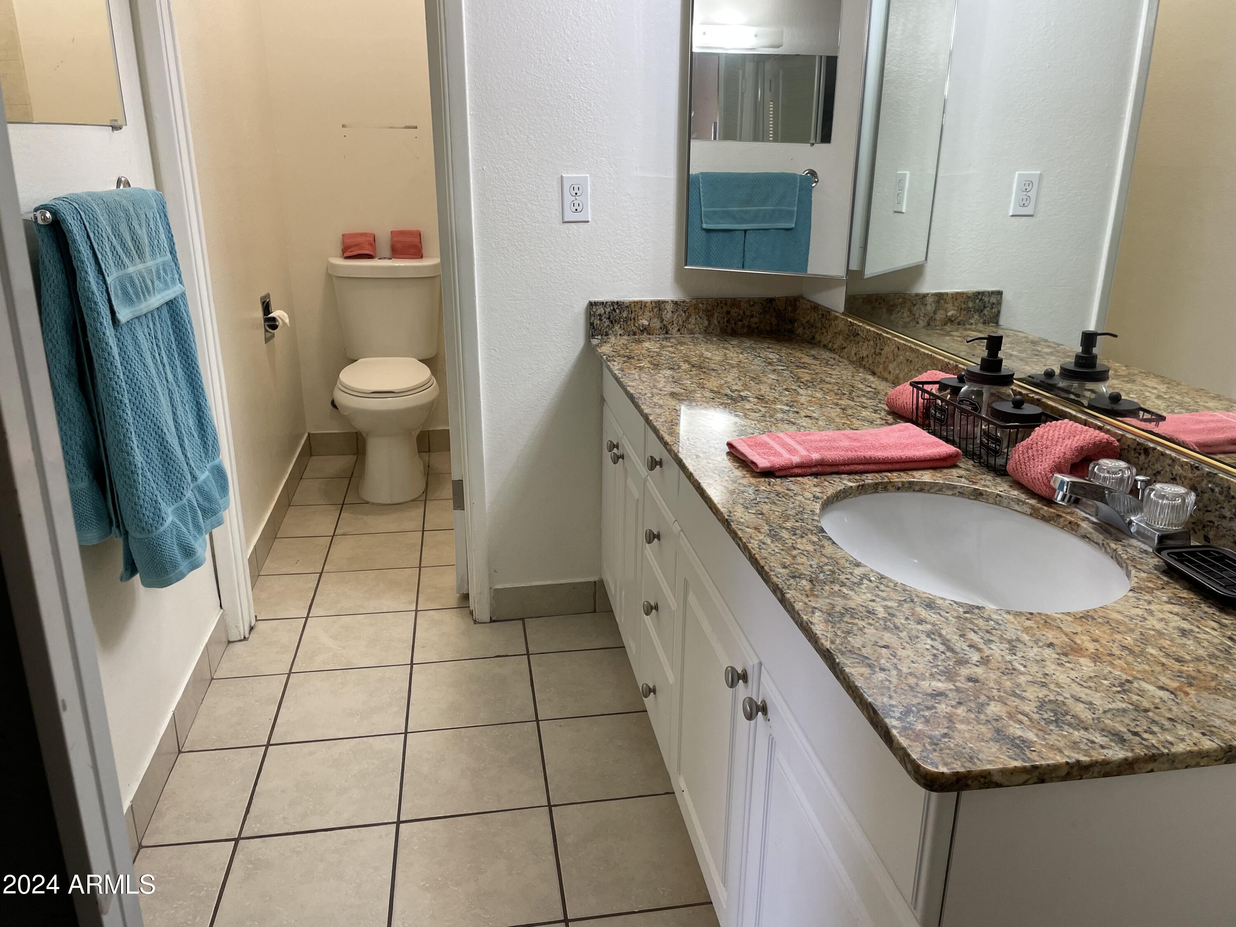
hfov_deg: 67.3
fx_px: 928
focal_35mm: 26
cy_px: 464
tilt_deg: -18.5
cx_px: 618
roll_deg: +0.2
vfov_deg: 53.1
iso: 80
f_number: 1.6
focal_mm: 4.2
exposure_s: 1/60
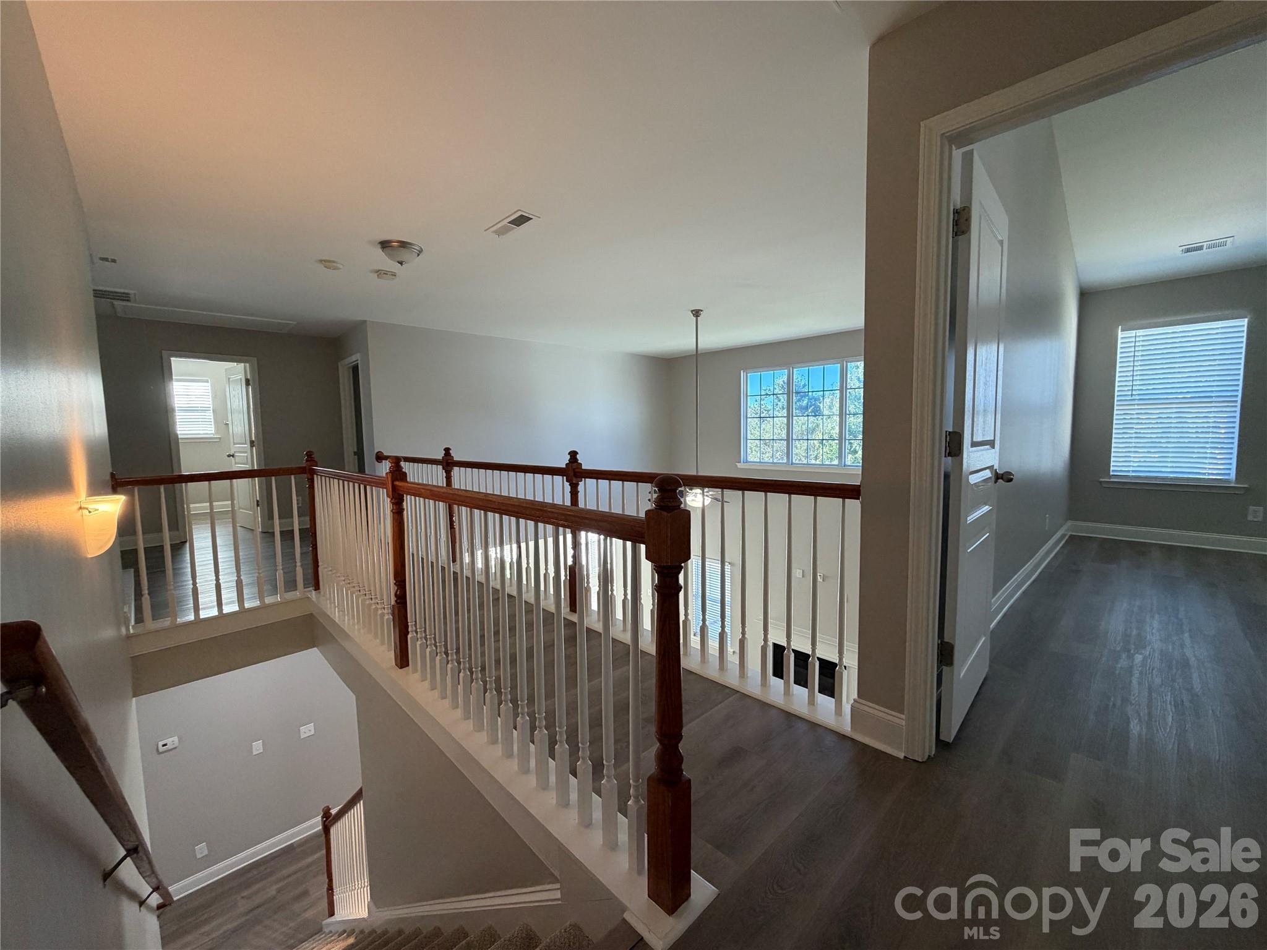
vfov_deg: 85.7
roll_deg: +1.6
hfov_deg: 102.1
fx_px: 512
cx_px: 634
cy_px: 475
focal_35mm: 14
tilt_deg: -4.9
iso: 200
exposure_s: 1/60
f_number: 2.2
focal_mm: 2.22
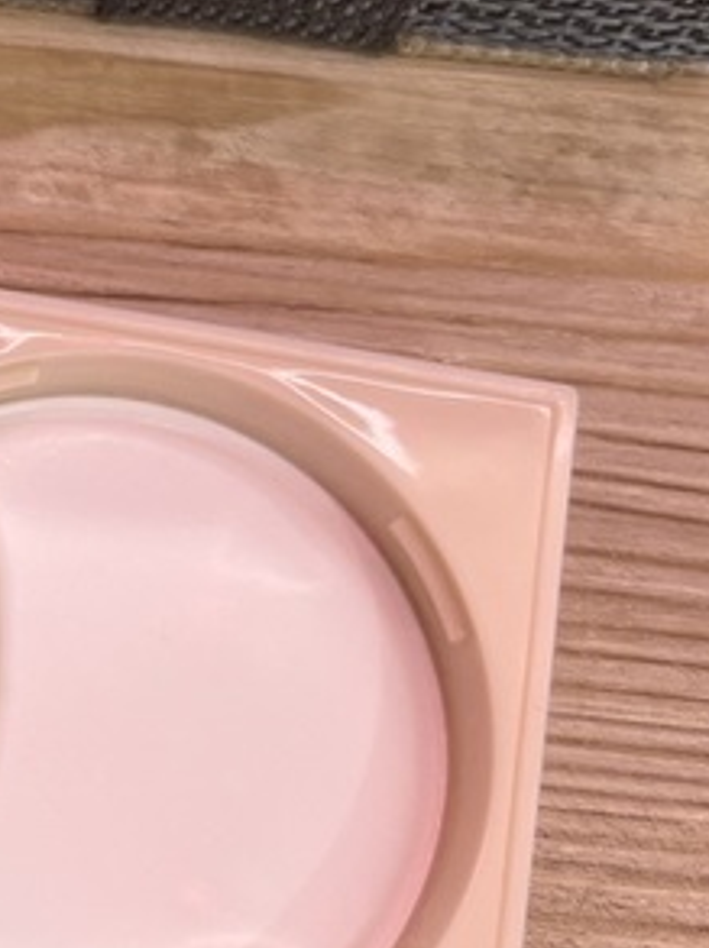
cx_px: -259
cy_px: 620
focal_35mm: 77
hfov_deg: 17.7
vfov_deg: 25.3
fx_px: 2107
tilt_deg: -75.9
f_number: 1.5
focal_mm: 5.7
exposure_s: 1/121
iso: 64
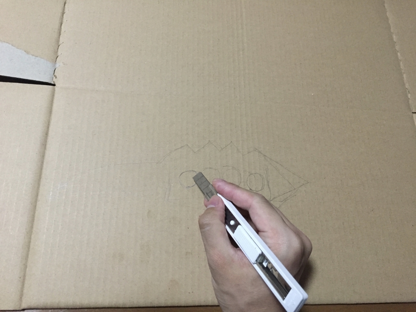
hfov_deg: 61.7
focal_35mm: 29
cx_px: 208
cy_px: 156
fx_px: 349
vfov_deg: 48.2
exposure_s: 1/20
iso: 250
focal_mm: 4.15
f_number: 2.2
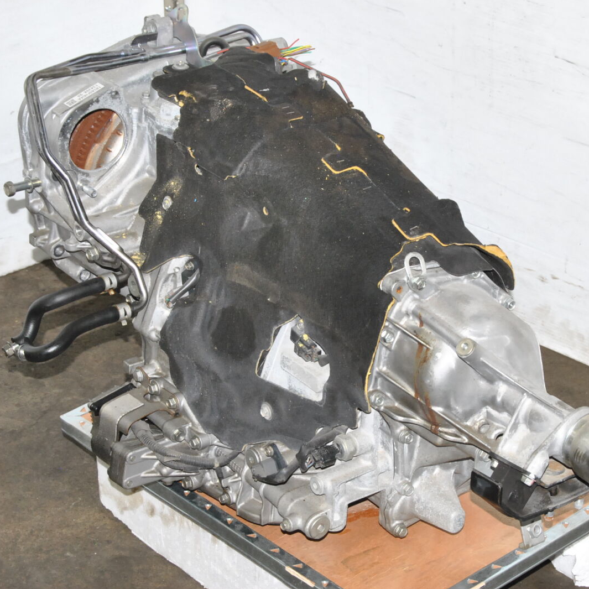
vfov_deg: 18.9
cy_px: 294
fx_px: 1771
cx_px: 359
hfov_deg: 18.9
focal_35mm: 92
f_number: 9
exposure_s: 1/200
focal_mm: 48
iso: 800
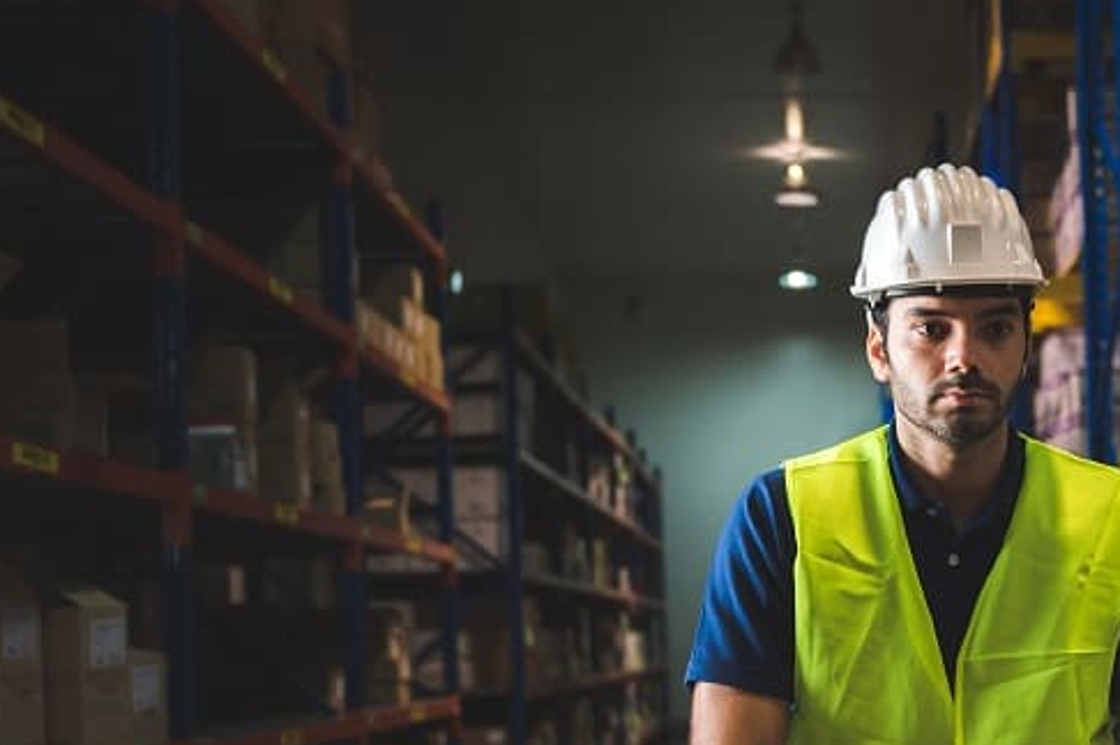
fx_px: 2208
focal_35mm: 71
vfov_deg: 18.9
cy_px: 619
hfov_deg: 27.4
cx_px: 1028
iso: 320
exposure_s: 1/100
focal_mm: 34.5
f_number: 2.8
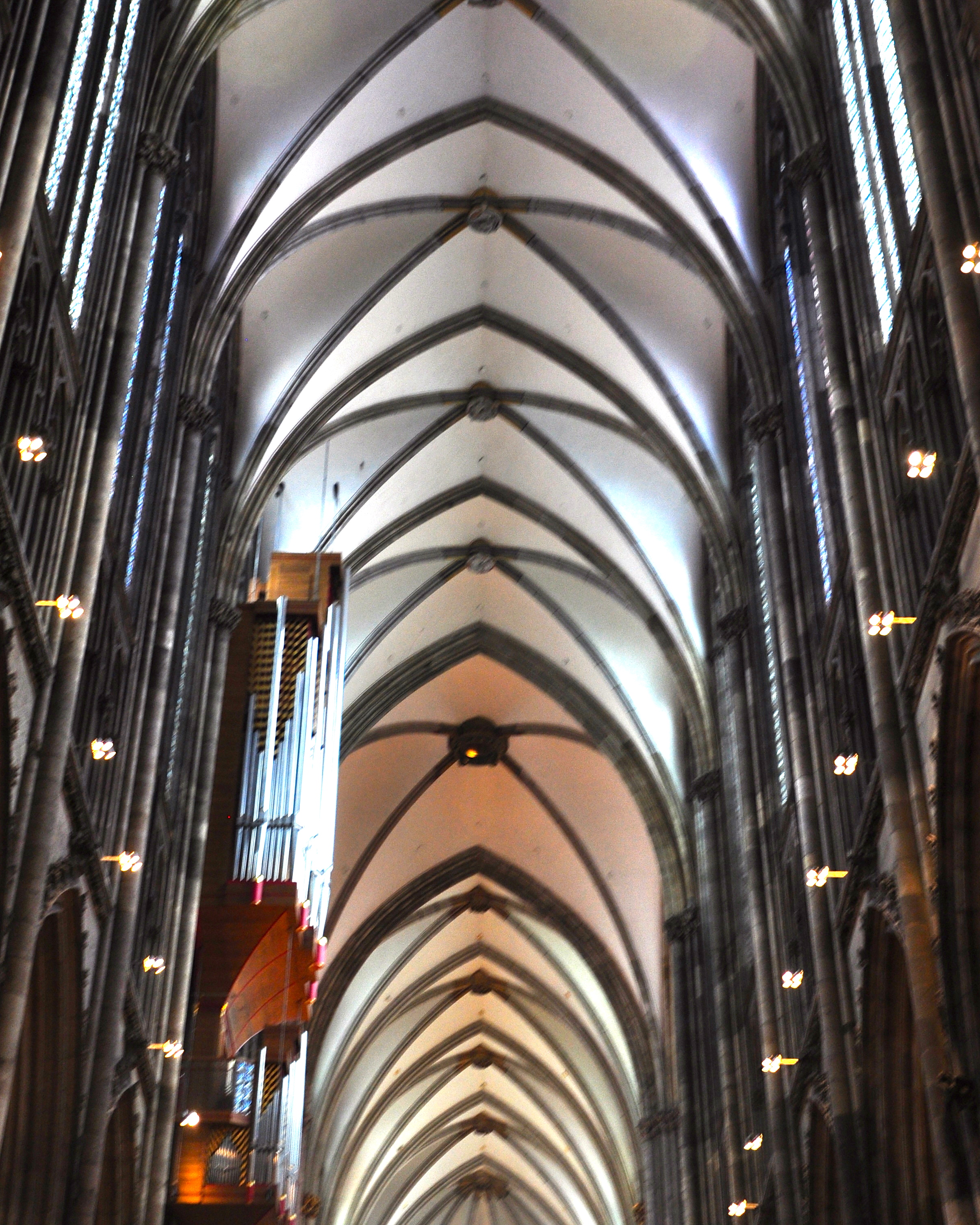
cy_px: 416
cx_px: 432
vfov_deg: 33.3
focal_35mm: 56
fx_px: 2030
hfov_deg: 27.1
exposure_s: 1/3
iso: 400
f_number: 4
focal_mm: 28
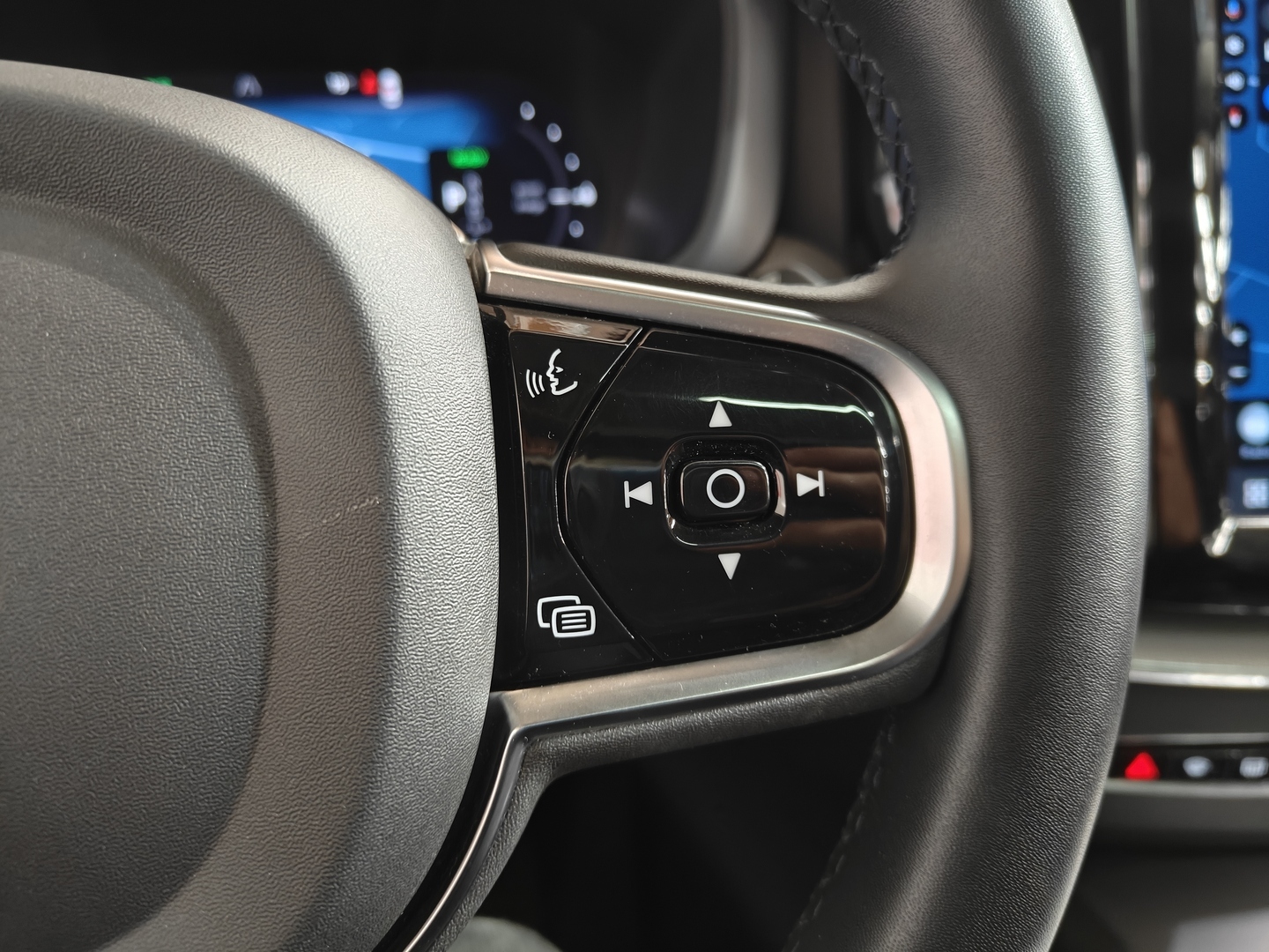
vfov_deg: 56.8
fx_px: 880
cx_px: 634
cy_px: 476
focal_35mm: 24
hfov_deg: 71.6
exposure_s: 1/21
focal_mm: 5.59
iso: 1250
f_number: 1.8
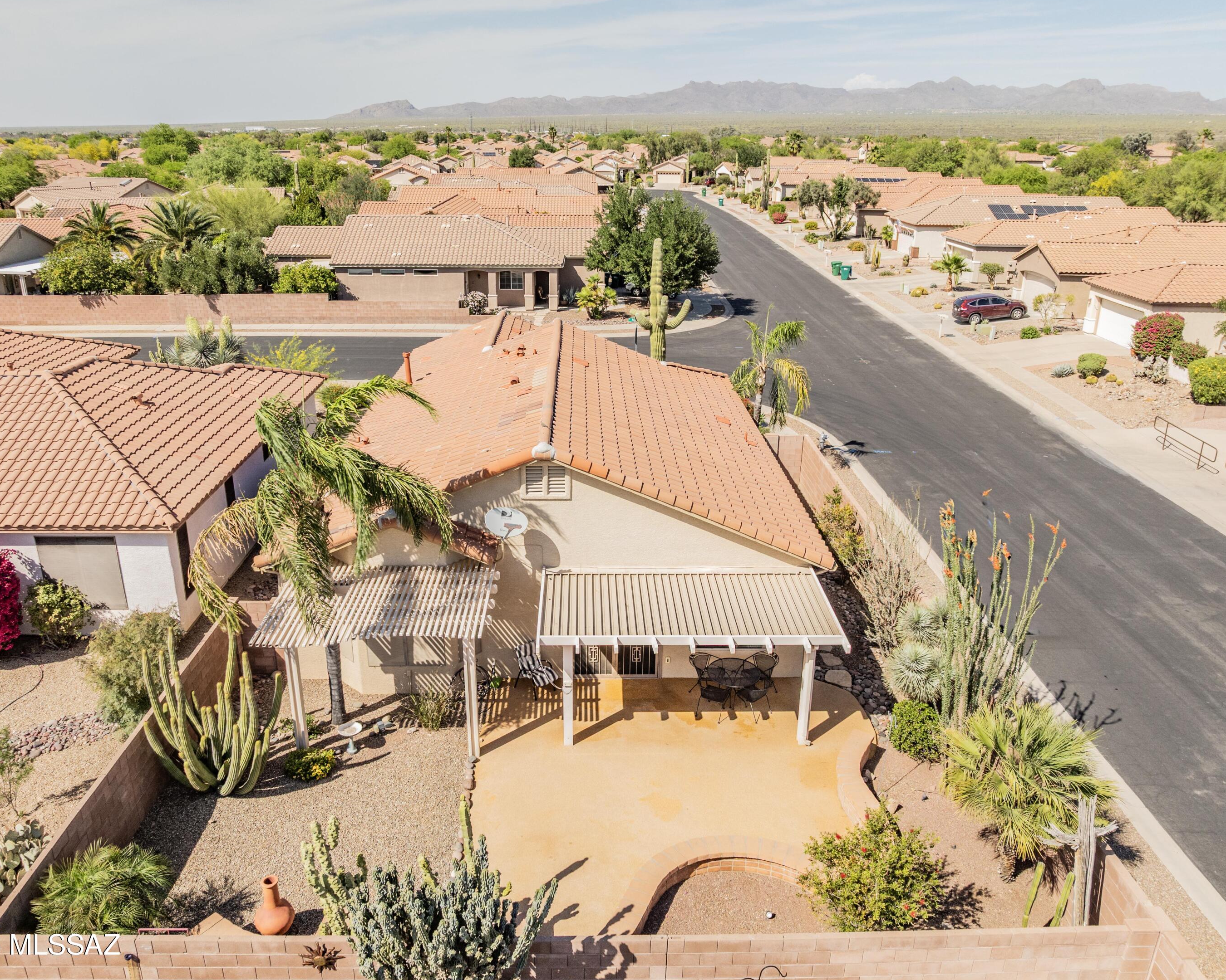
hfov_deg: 66.0
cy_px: 482
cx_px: 596
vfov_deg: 54.9
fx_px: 943
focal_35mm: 26
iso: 200
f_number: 2.8
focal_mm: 12.29
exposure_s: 1/40
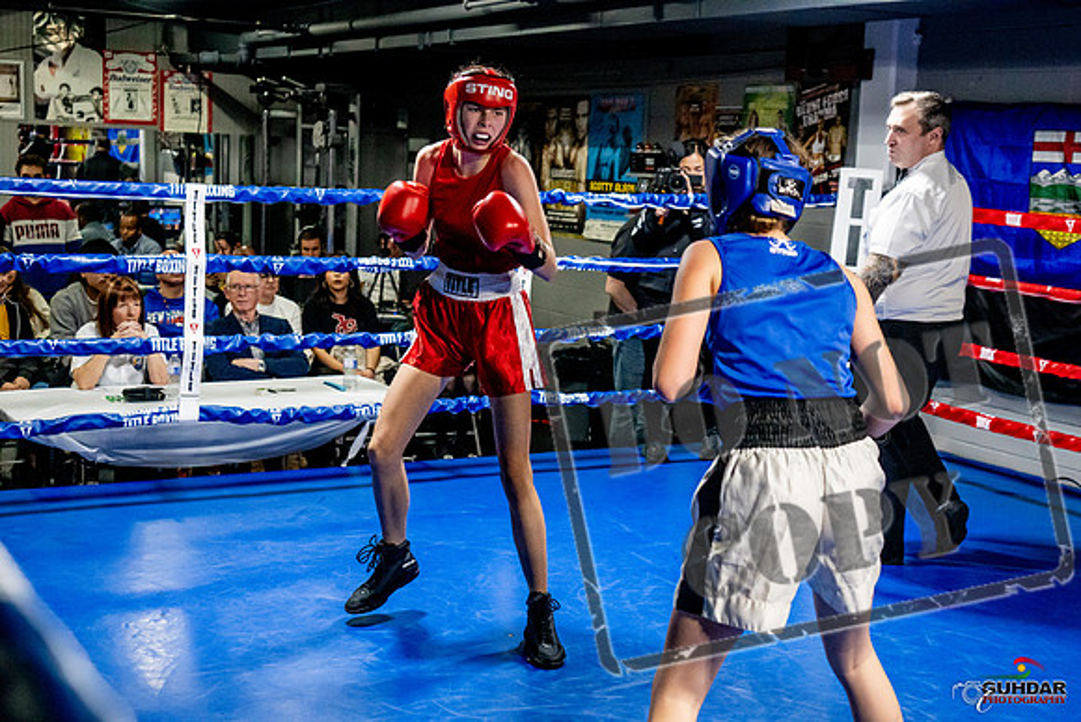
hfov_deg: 38.2
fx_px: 1562
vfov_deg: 26.0
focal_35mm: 52
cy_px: 361
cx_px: 540
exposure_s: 1/800
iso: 5000
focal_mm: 35
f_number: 2.8
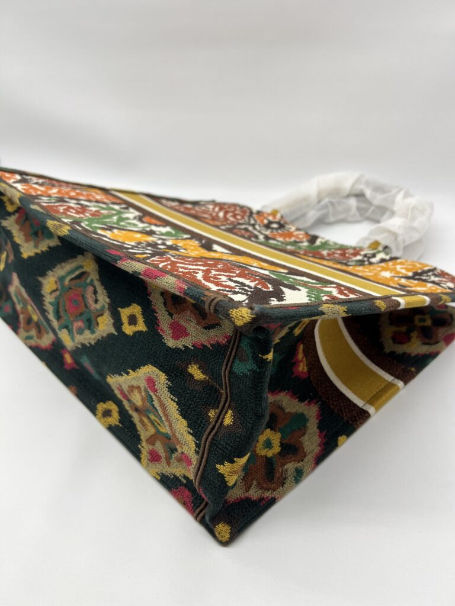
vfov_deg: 67.3
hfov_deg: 53.1
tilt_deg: -31.0
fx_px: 456
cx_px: 228
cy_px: 303
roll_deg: +3.3
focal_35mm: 26
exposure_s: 1/124
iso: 32
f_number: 1.5
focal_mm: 5.7
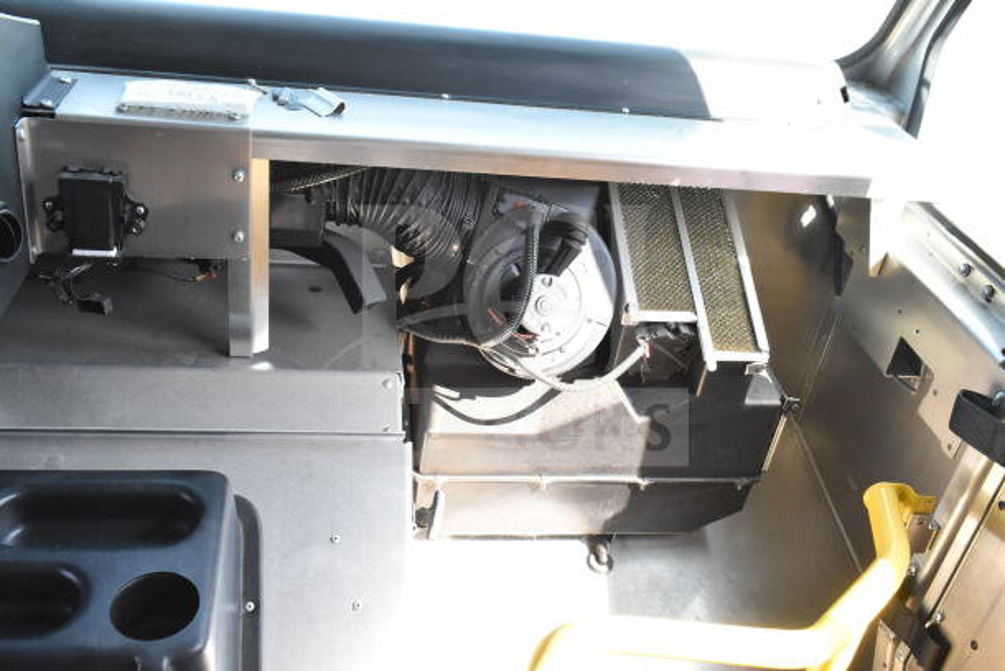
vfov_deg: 38.4
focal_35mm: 34
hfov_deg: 55.1
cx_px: 502
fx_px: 963
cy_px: 336
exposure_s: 1/200
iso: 1600
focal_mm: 23
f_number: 7.1
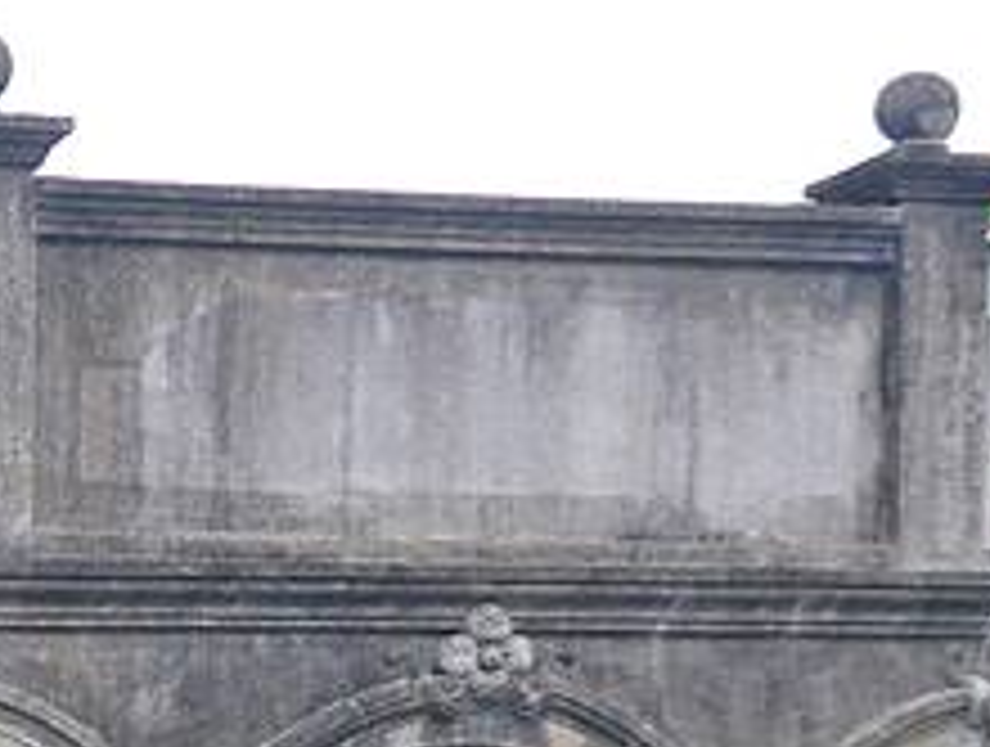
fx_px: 3640
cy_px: 1217
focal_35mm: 127
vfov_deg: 11.1
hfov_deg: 14.1
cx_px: -657
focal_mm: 14
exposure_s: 1/200
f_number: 3.5
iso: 200
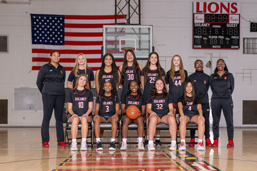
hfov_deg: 32.8
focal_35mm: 61
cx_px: 141
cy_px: 121
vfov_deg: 22.1
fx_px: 436
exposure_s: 1/100
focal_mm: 42
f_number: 5
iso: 200
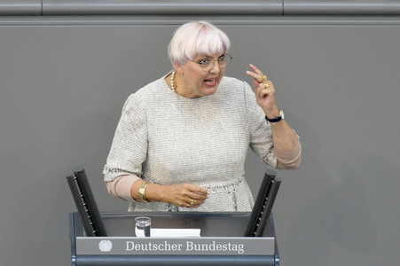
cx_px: 200
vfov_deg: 3.5
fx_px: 4330
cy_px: 133
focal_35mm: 390
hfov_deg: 5.3
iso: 6400
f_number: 5.6
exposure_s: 1/400
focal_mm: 390
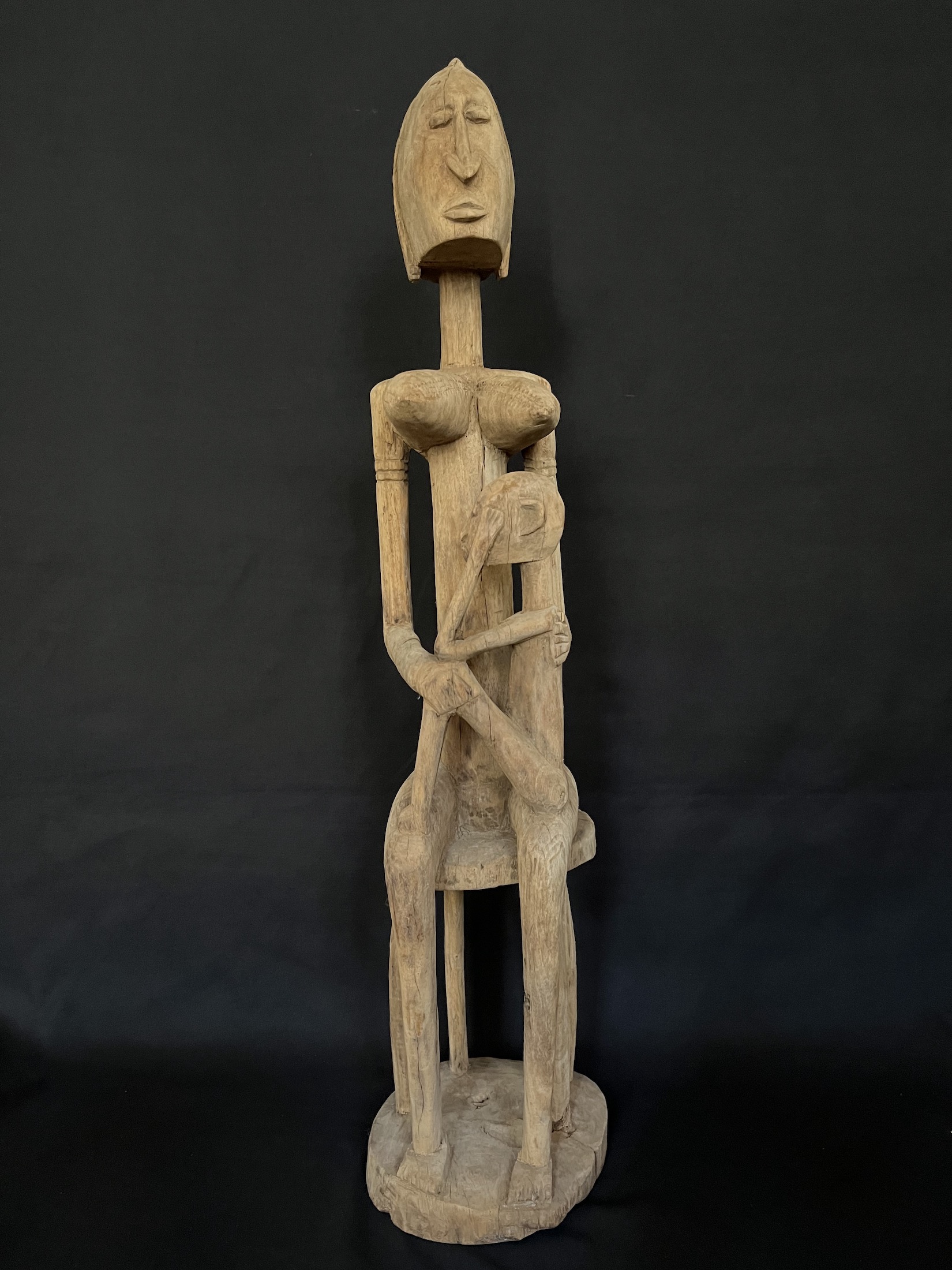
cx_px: 476
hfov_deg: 53.1
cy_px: 635
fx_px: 953
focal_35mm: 26
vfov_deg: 67.3
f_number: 1.6
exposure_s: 1/30
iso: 640
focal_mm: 5.1
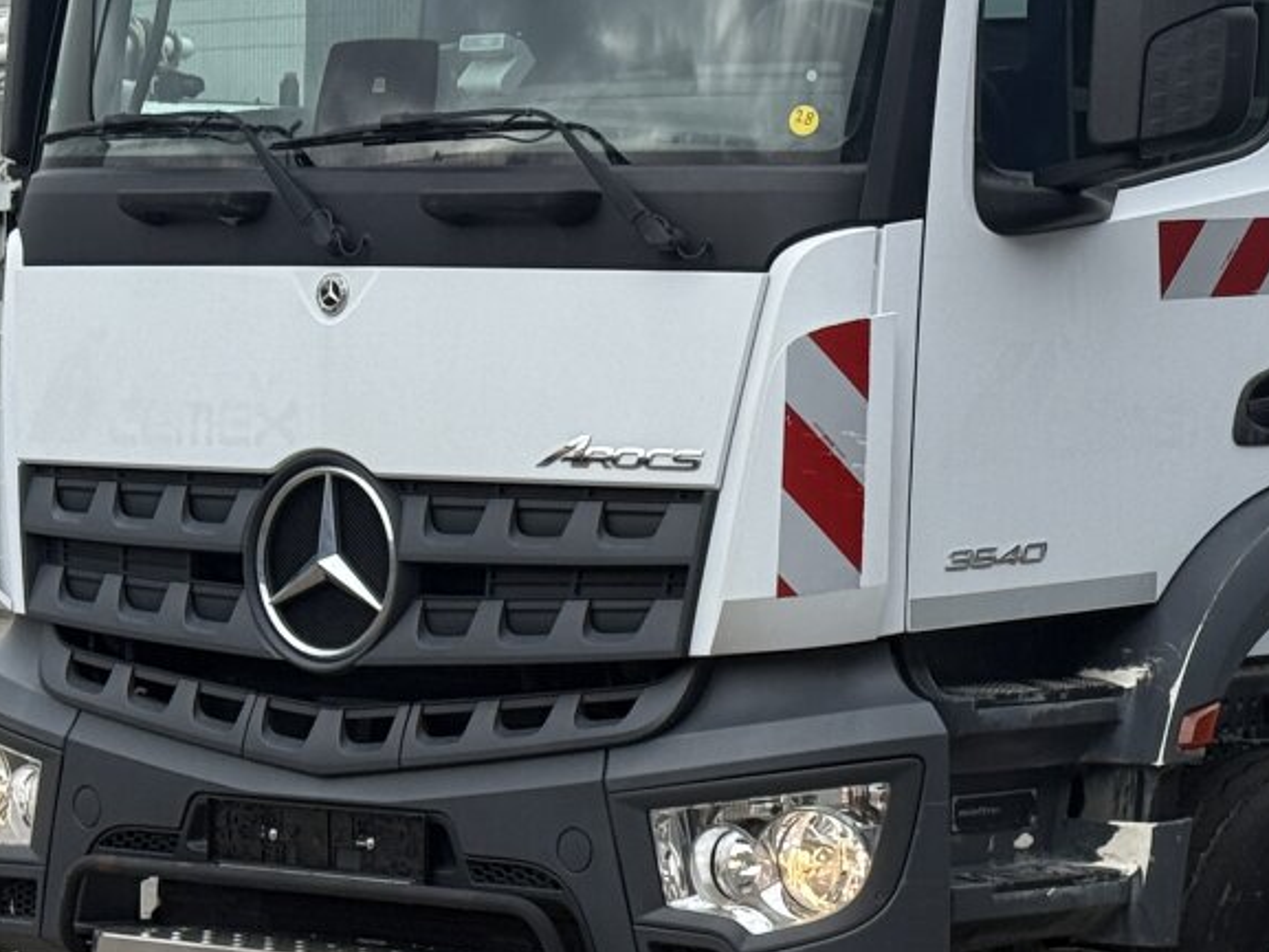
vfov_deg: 11.1
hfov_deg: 14.6
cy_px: 325
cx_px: 1295
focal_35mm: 133
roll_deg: -0.8
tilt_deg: +0.6
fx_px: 4877
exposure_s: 1/1575
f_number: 1.78
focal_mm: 6.76
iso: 64
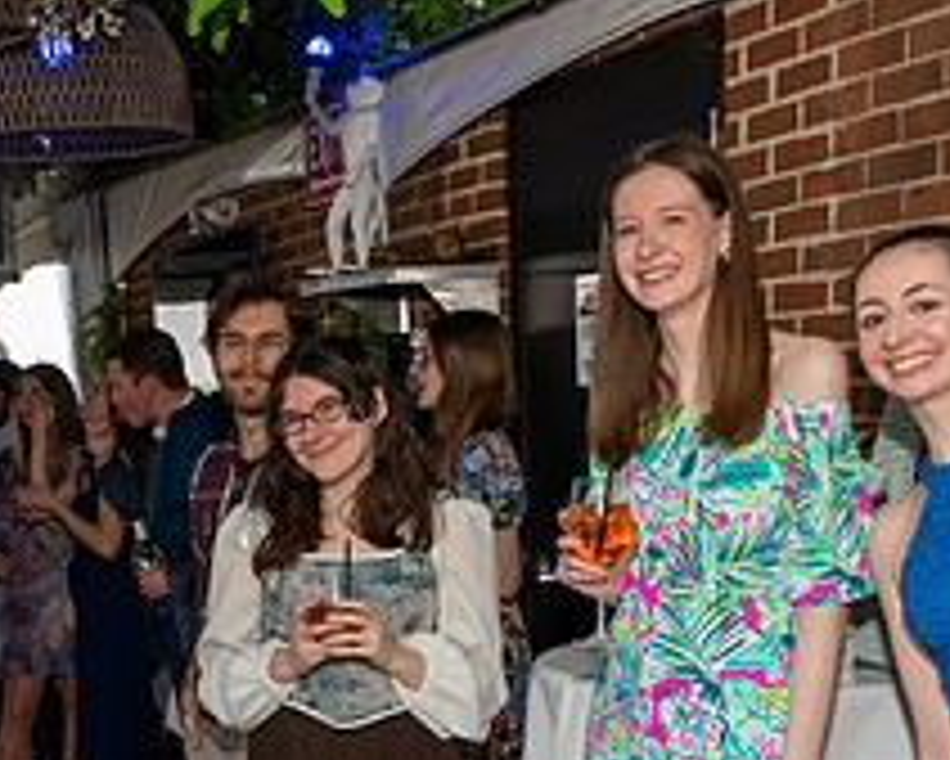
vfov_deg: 21.8
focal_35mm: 68
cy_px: 733
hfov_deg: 27.2
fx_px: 1913
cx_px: 155
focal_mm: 24
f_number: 8
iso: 1000
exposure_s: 1/250
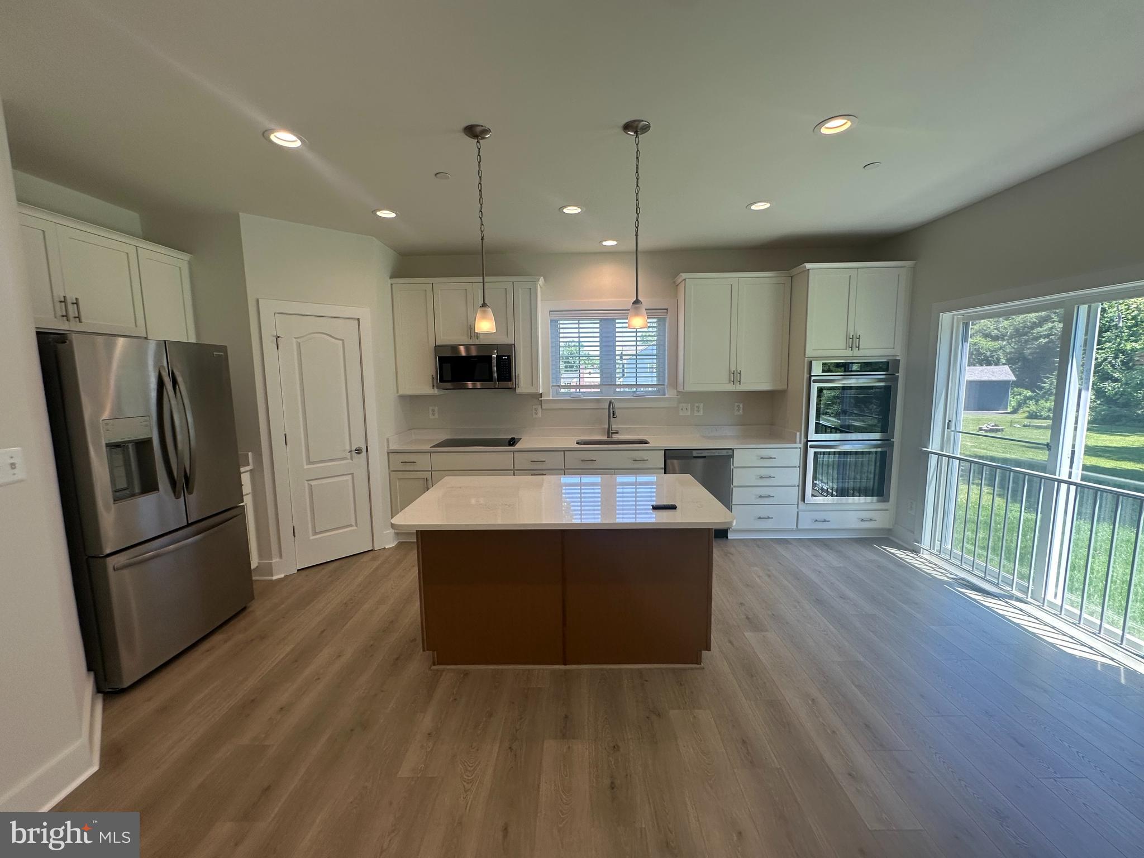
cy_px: 429
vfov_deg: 85.7
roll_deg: +0.4
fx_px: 463
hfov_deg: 102.1
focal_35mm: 14
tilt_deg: -6.6
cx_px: 572
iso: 80
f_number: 2.2
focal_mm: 2.22
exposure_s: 1/120
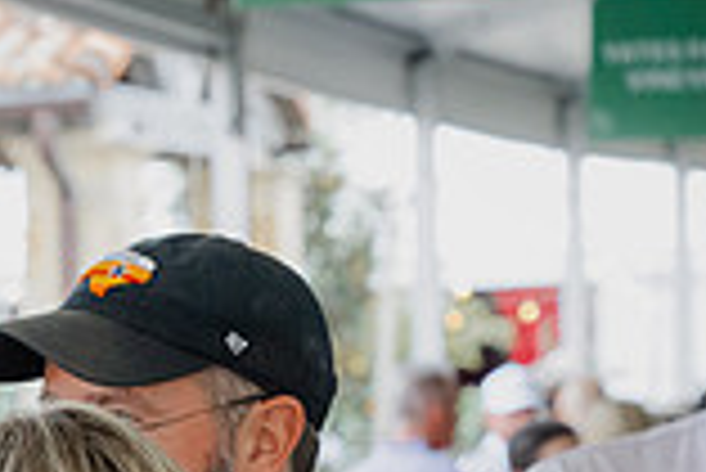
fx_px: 5084
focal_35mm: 259
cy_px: 861
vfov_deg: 5.2
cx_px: -436
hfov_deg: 7.8
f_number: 5.6
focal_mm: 70
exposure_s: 1/250
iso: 1800
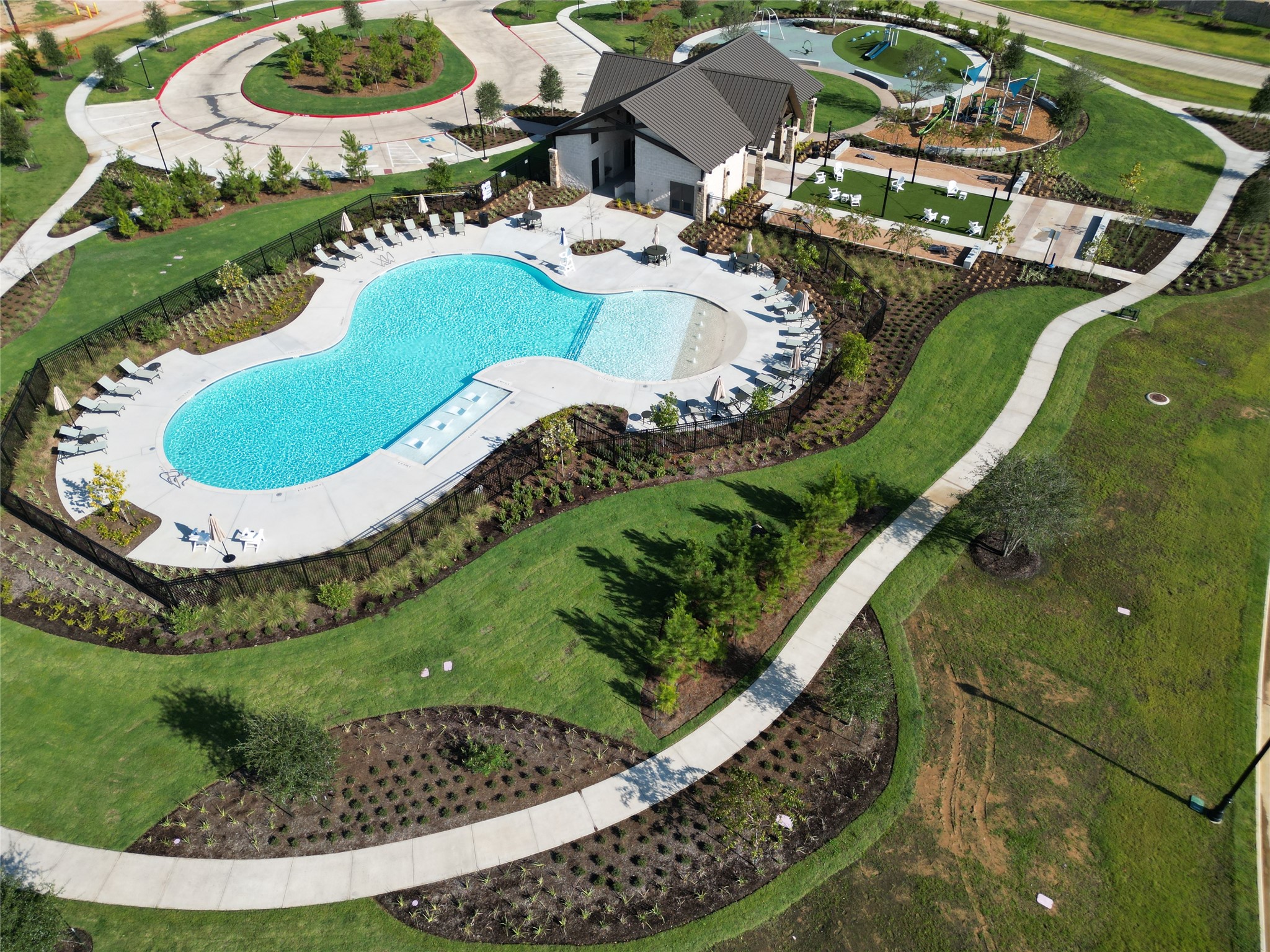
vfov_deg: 56.8
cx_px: 635
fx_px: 881
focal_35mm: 24
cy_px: 476
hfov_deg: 71.6
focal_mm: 6.72
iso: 130
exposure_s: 1/3200
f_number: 1.7
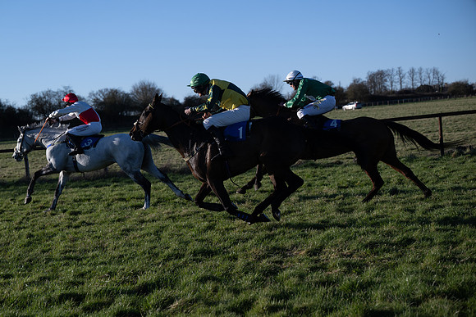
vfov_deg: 19.5
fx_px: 926
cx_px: 238
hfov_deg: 28.8
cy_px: 158
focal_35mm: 70
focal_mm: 70
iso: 200
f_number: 4
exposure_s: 1/2500
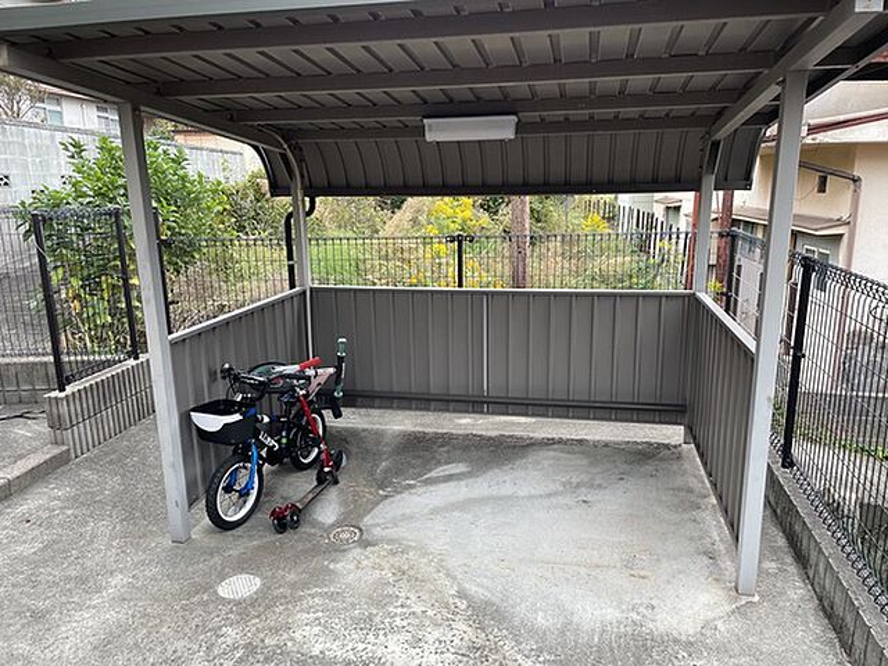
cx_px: 444
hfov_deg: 67.3
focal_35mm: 26
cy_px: 333
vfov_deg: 53.1
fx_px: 667
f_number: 1.6
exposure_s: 1/125
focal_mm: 4.2
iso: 32
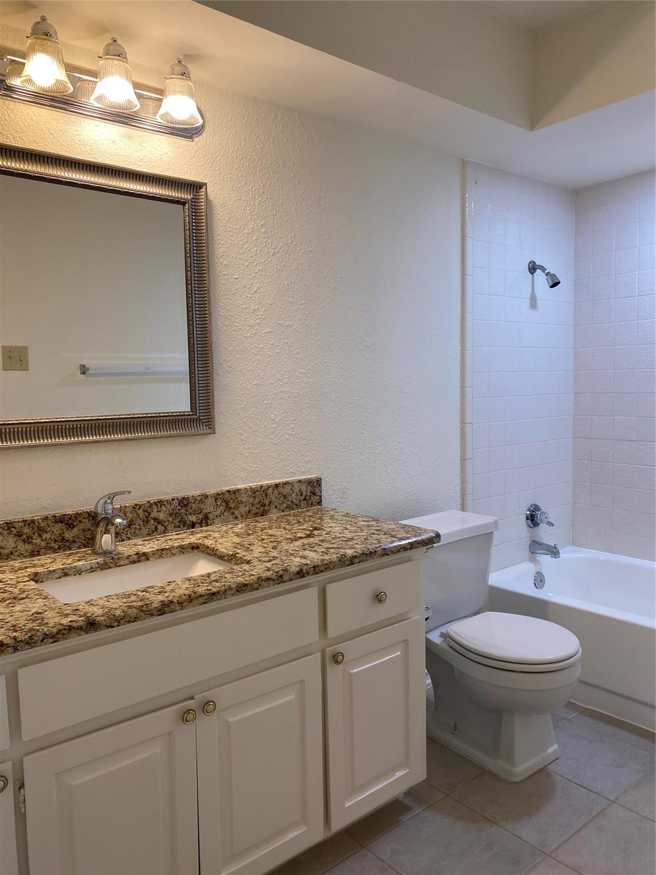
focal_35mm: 26
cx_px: 328
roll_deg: +1.3
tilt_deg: -3.5
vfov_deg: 67.3
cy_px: 438
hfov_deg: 53.1
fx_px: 657
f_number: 1.8
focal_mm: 4.25
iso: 100
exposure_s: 1/120
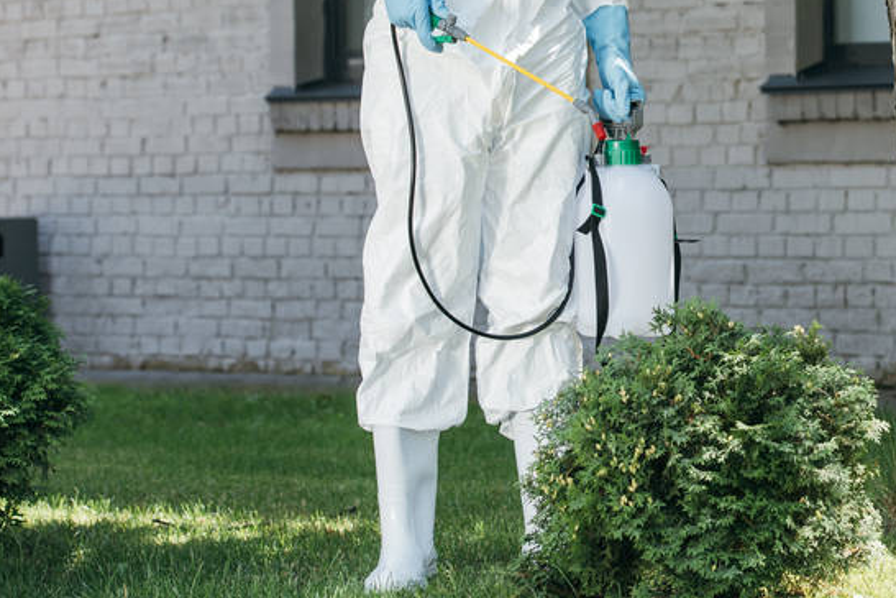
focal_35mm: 150
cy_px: 108
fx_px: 3733
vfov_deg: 9.1
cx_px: 782
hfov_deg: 13.6
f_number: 4.5
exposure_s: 1/500
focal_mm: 80
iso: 320
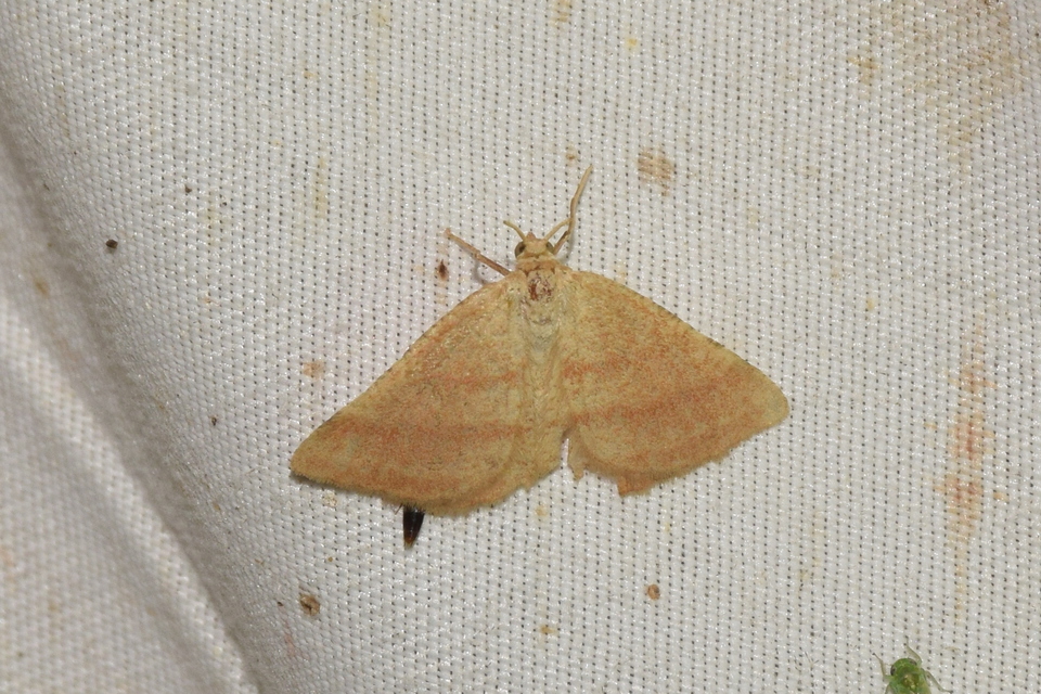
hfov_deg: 9.8
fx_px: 6072
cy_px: 347
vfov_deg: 6.5
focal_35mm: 210
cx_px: 520
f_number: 14
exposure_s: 1/200
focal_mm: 140
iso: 400
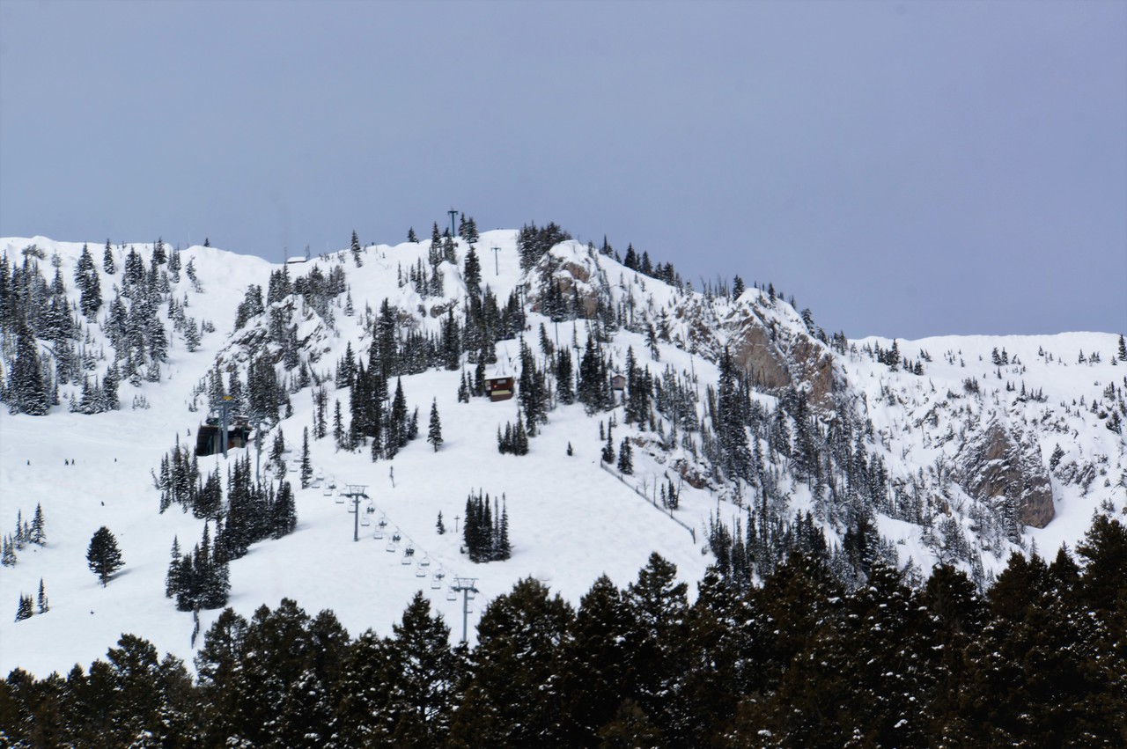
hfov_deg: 12.7
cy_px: 374
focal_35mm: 162
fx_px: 5057
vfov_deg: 8.5
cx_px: 564
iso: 100
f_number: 14
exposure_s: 1/200
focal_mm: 107.8
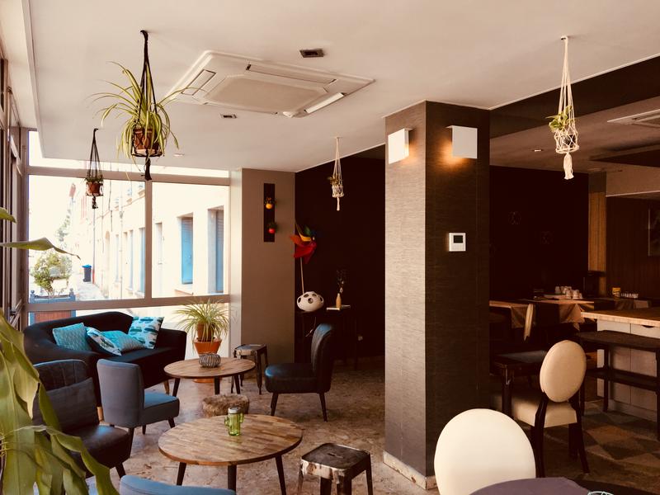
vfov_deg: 48.2
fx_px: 553
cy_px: 248
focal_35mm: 29
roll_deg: +0.4
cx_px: 330
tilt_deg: +0.4
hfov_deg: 61.7
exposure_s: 1/100
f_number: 2.2
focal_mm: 4.15
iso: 32
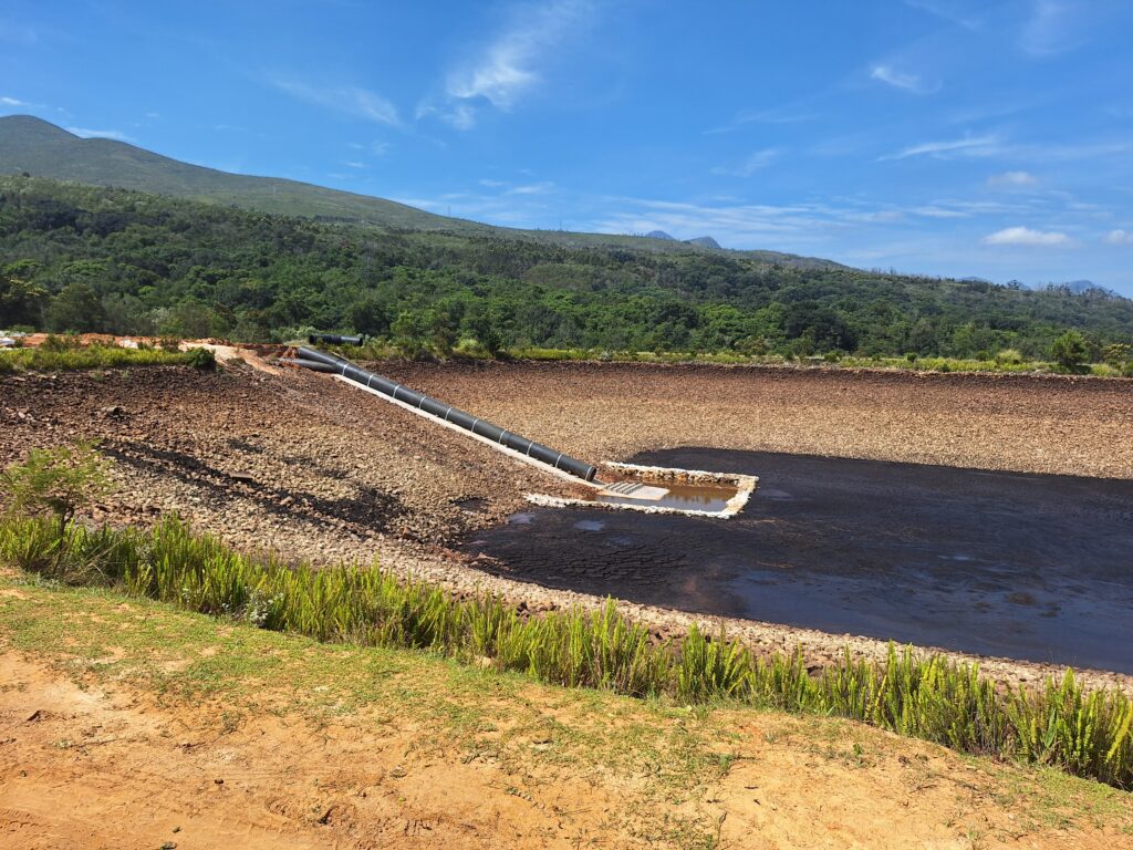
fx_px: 753
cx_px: 566
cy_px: 425
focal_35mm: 23
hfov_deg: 73.9
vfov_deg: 58.9
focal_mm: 5.54
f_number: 1.8
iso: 40
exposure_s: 1/2793
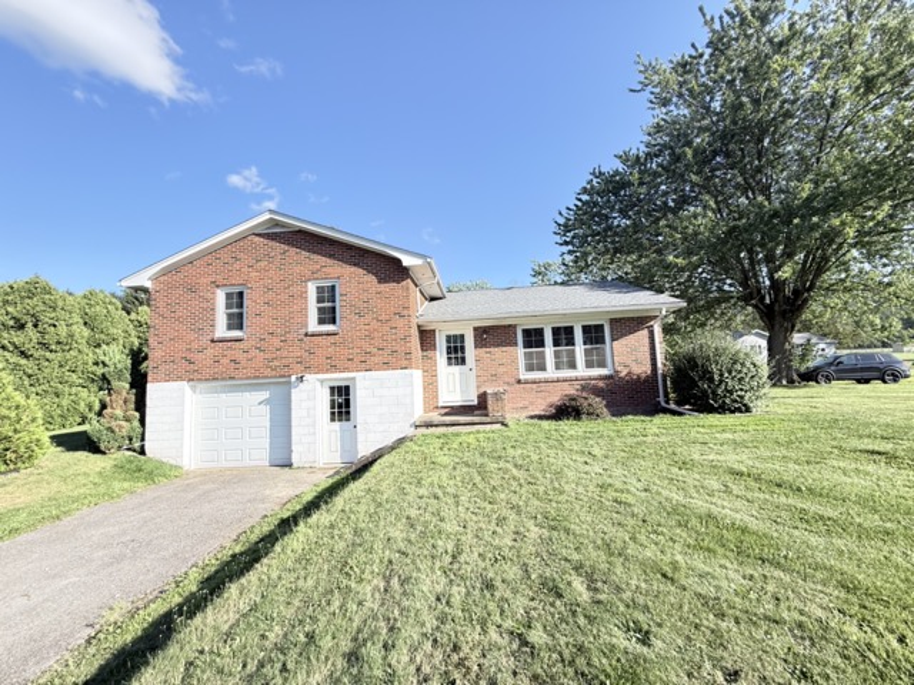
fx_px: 370
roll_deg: +4.7
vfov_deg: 85.7
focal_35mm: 14
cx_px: 457
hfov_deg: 102.1
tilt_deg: +5.7
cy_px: 342
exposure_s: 1/498
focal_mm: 2.22
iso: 64
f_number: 2.2
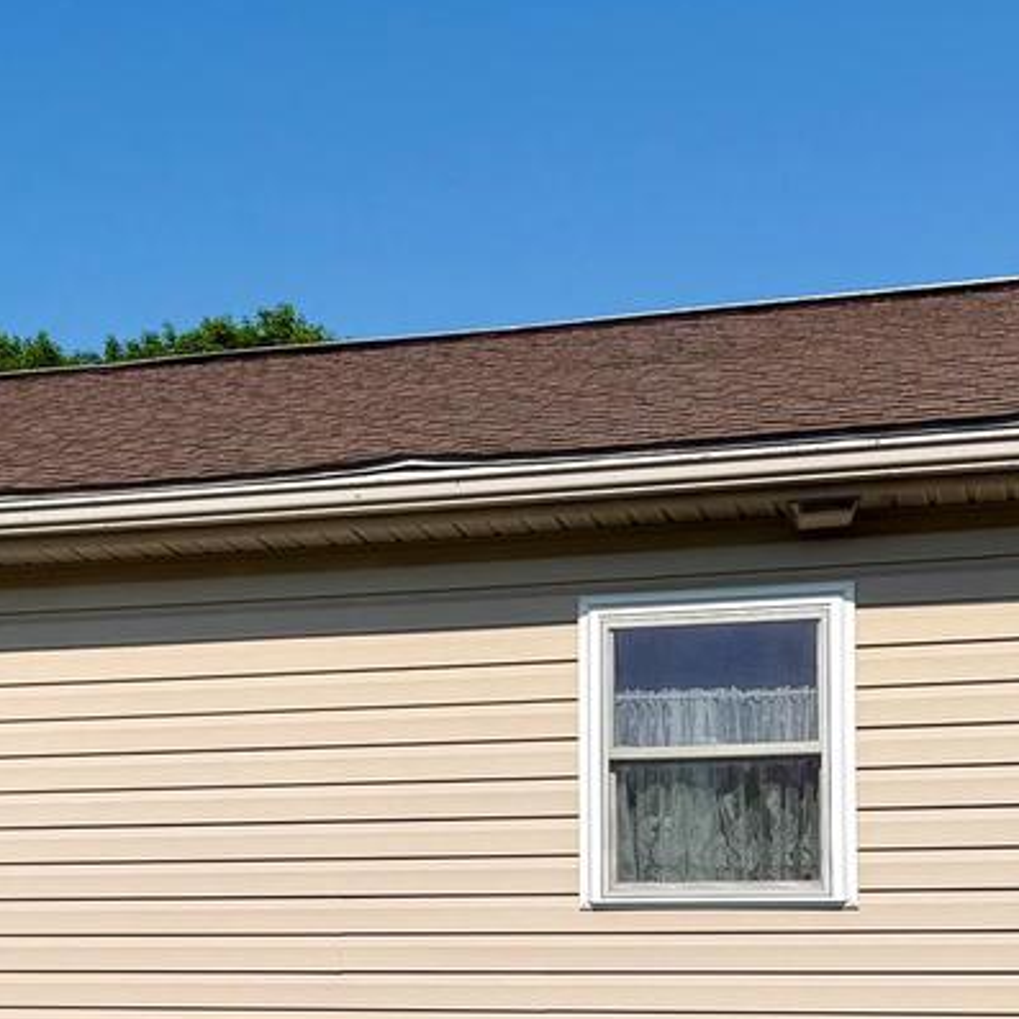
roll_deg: +0.2
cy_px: 839
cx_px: 100
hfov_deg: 21.9
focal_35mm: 77
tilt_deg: +2.3
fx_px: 2564
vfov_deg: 22.1
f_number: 1.78
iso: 80
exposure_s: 1/9091
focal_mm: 6.76
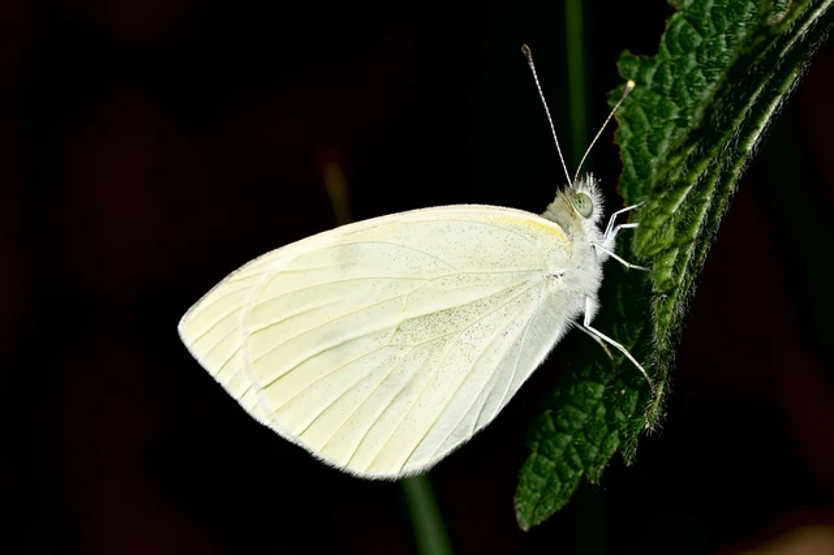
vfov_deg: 6.1
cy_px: 278
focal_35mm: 225
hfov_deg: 9.2
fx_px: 5210
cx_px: 417
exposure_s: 1/250
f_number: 10
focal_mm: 150
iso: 100
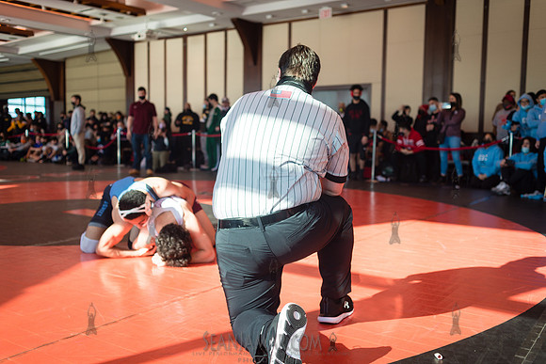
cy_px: 182
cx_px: 273
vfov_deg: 37.9
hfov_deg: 54.4
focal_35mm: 35
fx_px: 531
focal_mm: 35
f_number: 3.5
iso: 400
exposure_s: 1/400
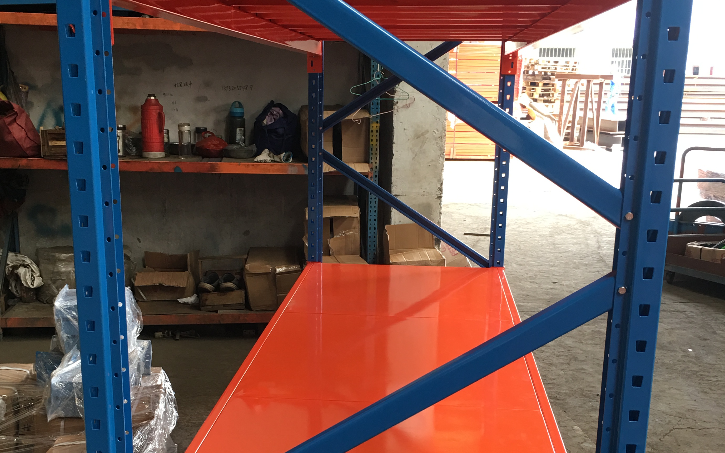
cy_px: 329
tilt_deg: -12.9
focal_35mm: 45
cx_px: 330
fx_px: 889
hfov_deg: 44.3
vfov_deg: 28.2
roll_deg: -1.4
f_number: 2.2
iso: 32
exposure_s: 1/33
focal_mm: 4.15
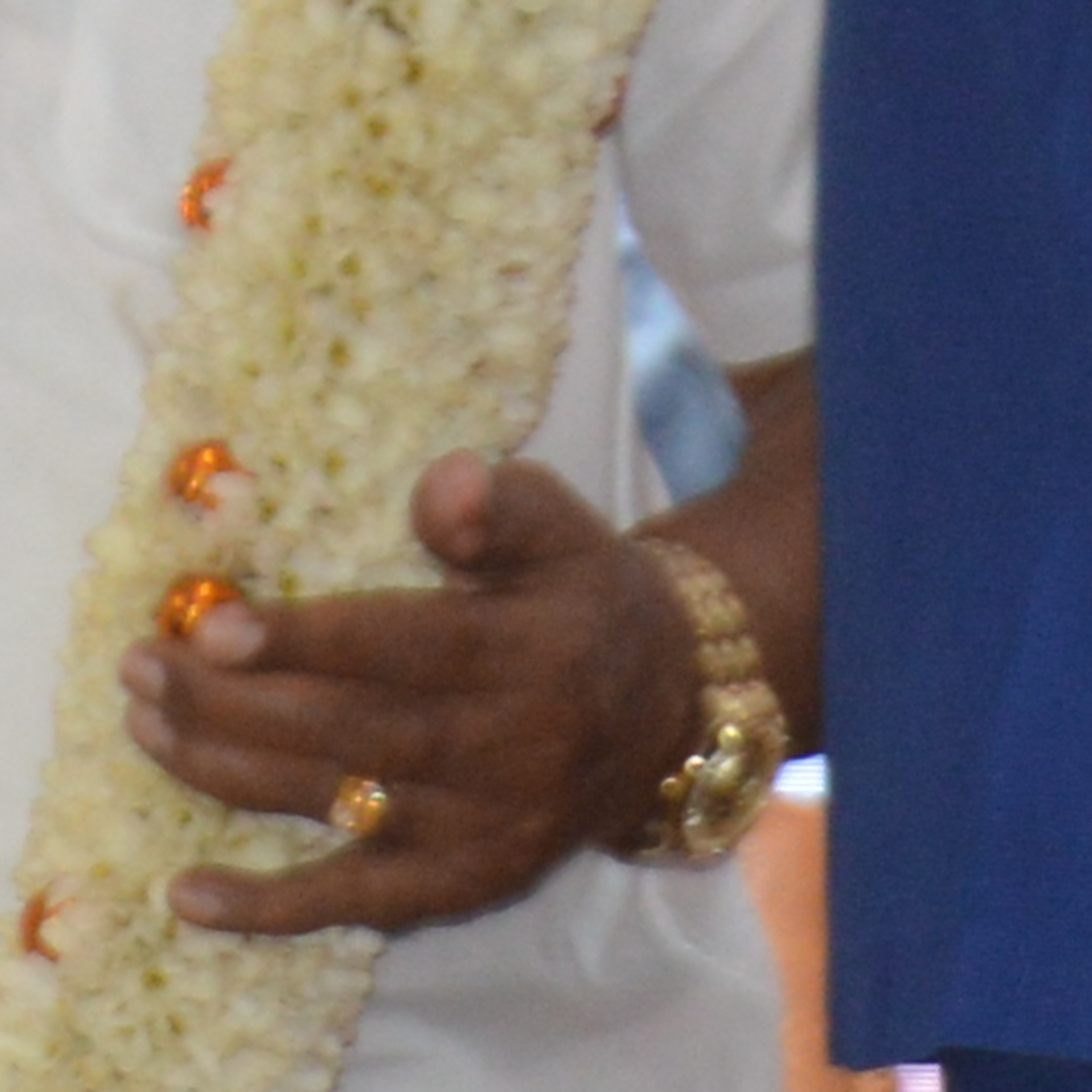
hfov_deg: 3.8
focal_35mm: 461
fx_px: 16453
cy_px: -269
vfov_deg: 3.8
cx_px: -636
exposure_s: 1/60
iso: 450
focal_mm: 32
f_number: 4.2
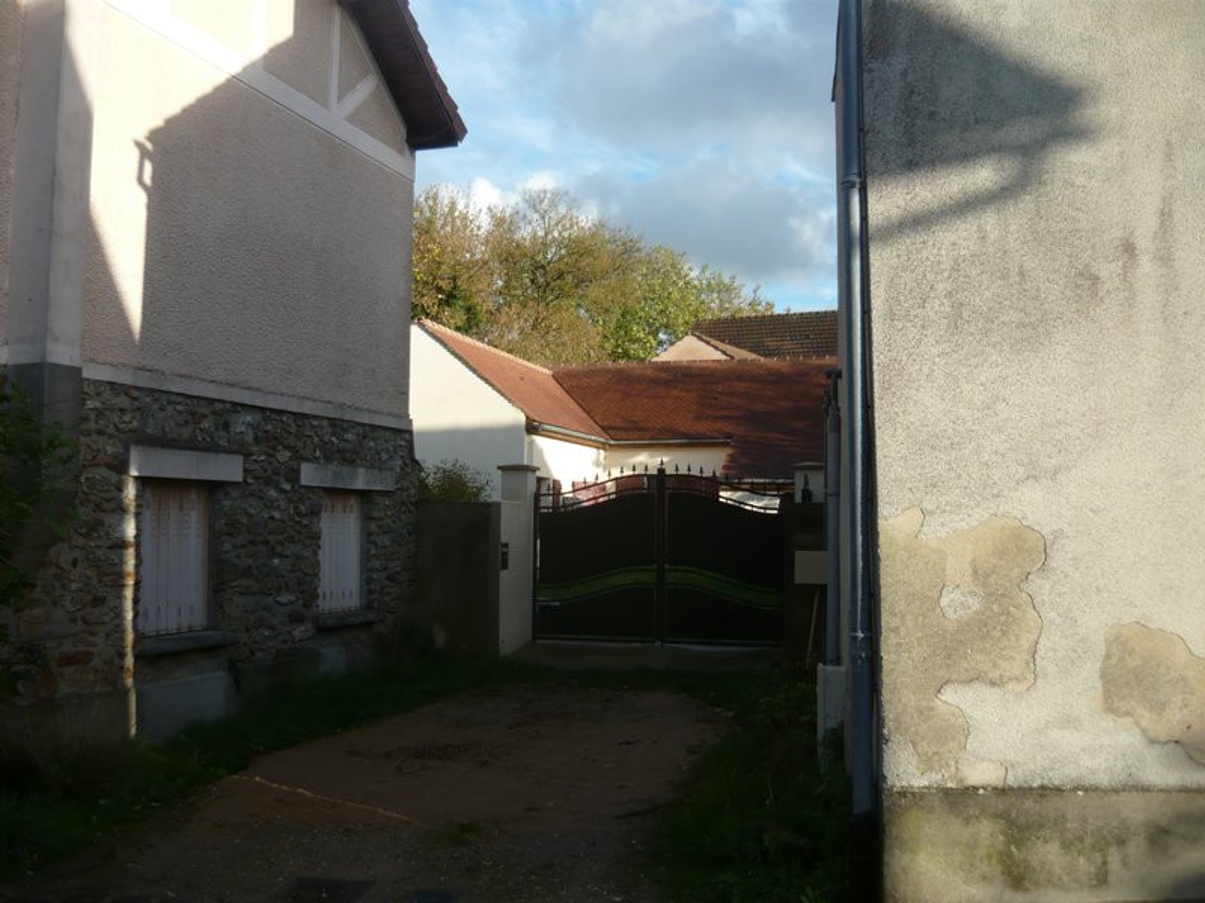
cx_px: 602
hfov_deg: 55.4
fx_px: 1149
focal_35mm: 33
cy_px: 452
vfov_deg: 42.9
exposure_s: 1/800
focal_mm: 5.5
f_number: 2.8
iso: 100
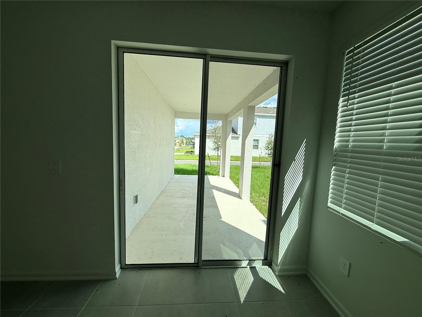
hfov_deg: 102.1
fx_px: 171
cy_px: 158
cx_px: 211
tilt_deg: -5.4
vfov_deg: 85.7
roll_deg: -0.6
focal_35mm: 14
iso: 50
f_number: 2.2
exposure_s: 1/1259
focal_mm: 2.22
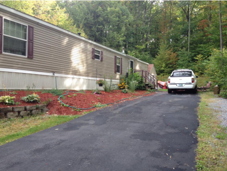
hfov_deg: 52.6
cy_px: 86
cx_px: 114
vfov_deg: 40.7
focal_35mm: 35
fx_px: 230
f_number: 2.4
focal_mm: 4.28
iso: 50
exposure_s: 1/120
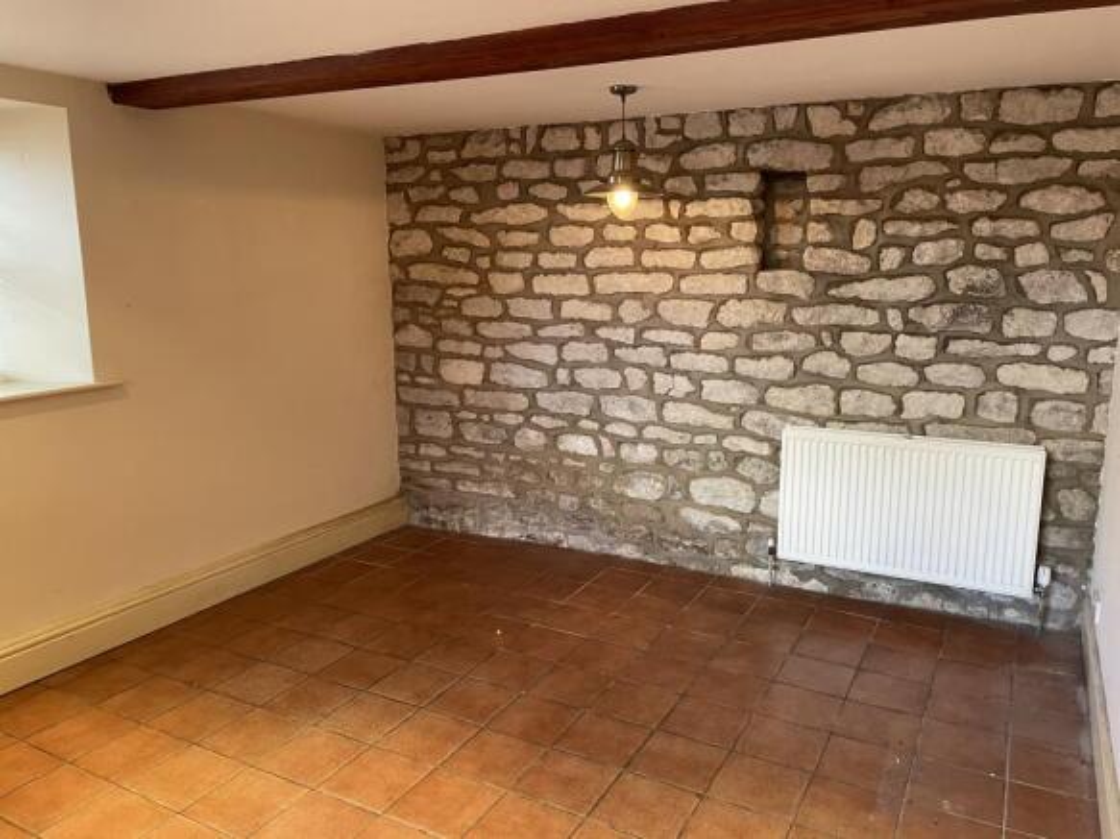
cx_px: 560
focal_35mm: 26
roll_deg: +0.2
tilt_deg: -9.6
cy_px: 420
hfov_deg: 67.3
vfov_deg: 53.0
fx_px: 841
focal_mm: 4.2
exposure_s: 1/50
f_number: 1.6
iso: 160
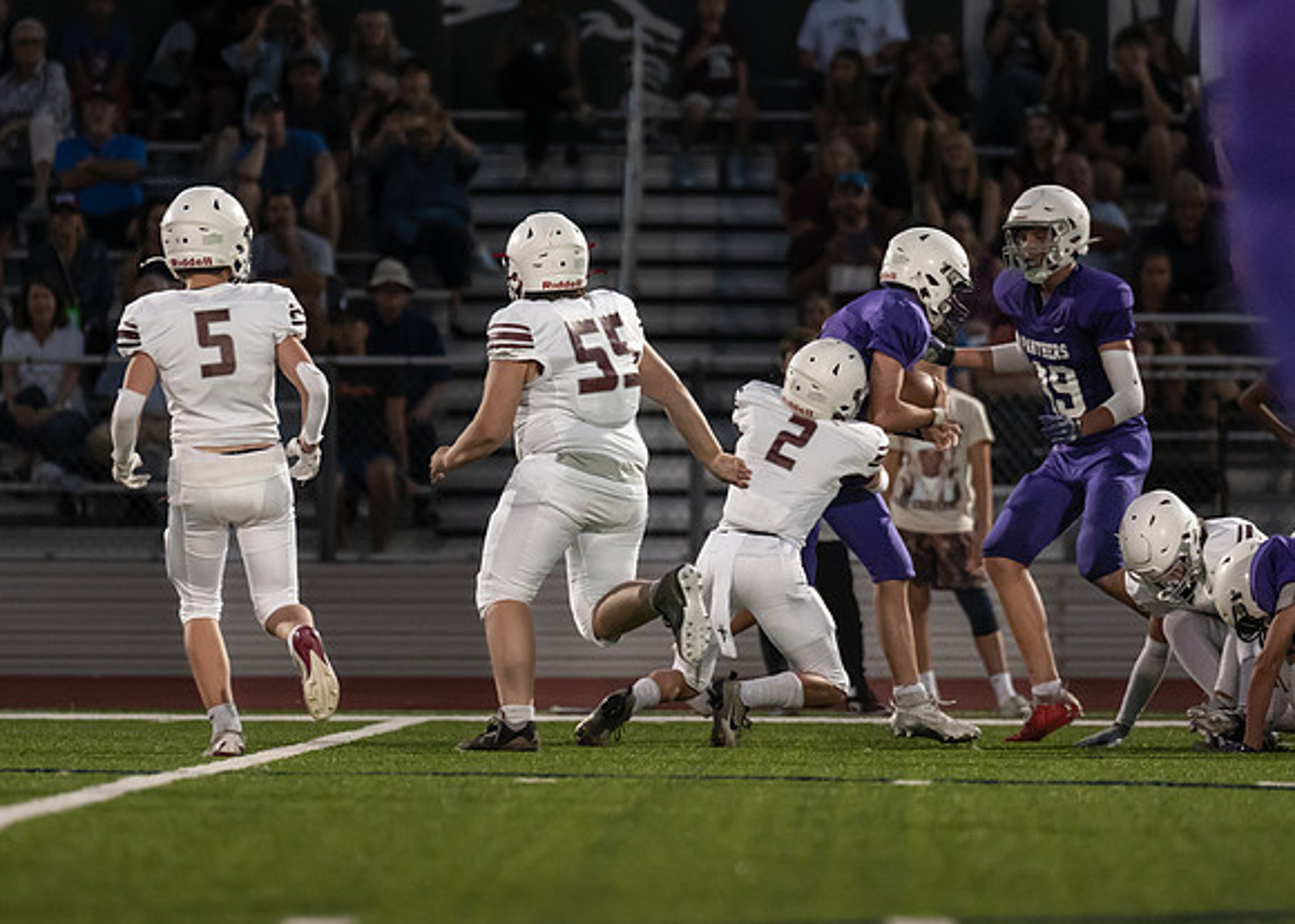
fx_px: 13581
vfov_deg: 3.9
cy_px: 450
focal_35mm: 369
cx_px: 636
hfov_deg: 5.5
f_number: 2.8
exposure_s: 1/1250
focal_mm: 200
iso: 3200
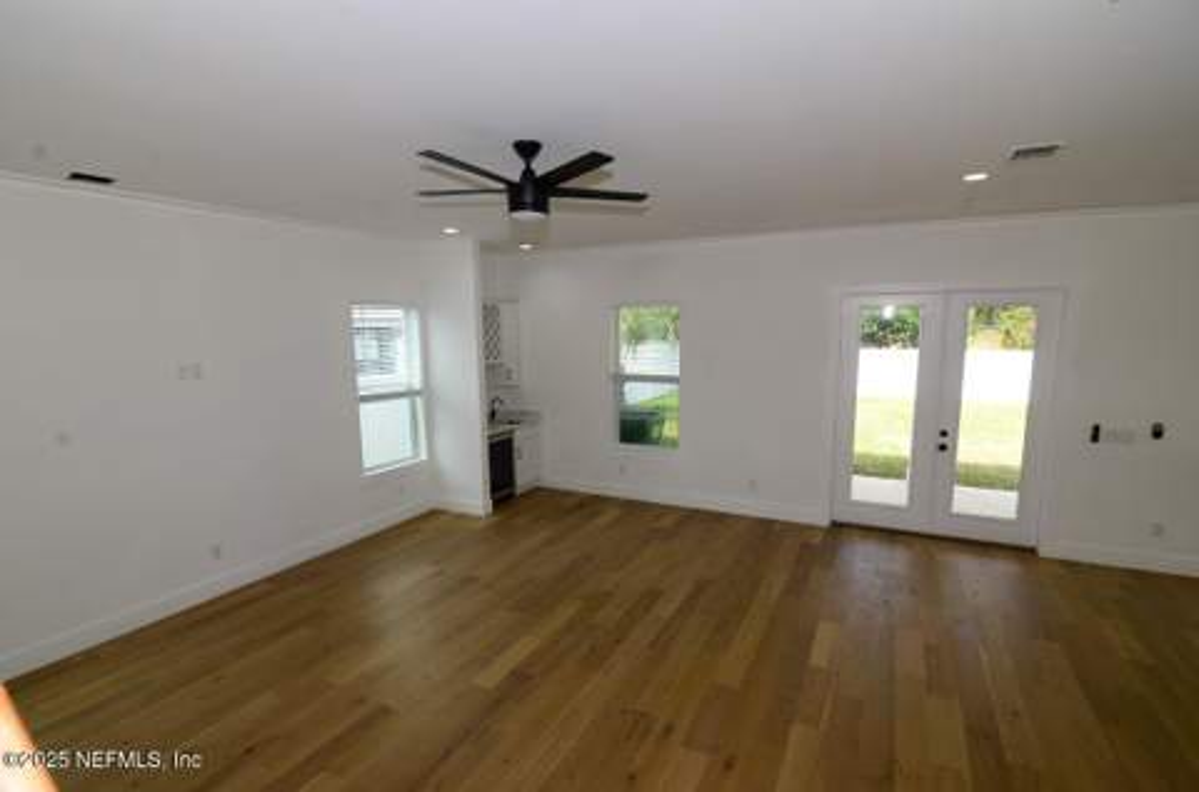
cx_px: 600
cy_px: 396
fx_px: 548
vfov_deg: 71.7
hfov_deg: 95.1
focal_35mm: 16
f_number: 9
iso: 320
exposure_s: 1/60
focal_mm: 11
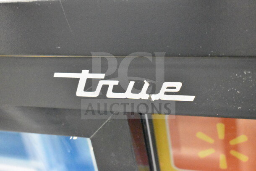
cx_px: 128
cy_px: 86
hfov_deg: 33.4
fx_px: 427
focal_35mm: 60
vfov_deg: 22.6
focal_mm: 40
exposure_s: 1/60
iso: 25600
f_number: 4.8
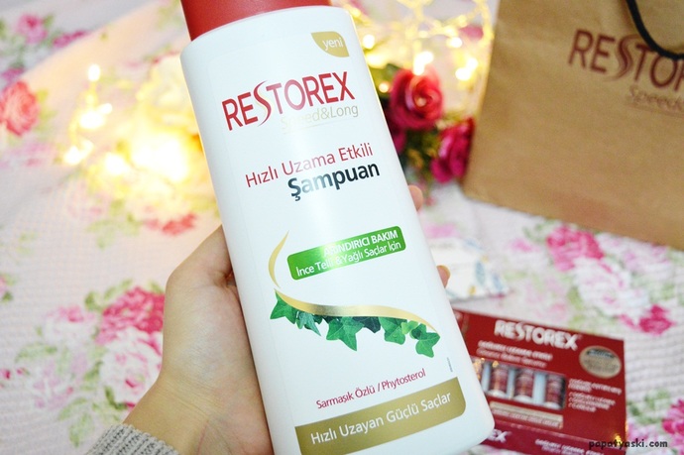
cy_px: 228
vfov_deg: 34.2
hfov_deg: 49.6
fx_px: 740
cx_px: 342
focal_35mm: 39
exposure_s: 1/60
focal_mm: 26
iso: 2200
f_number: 4
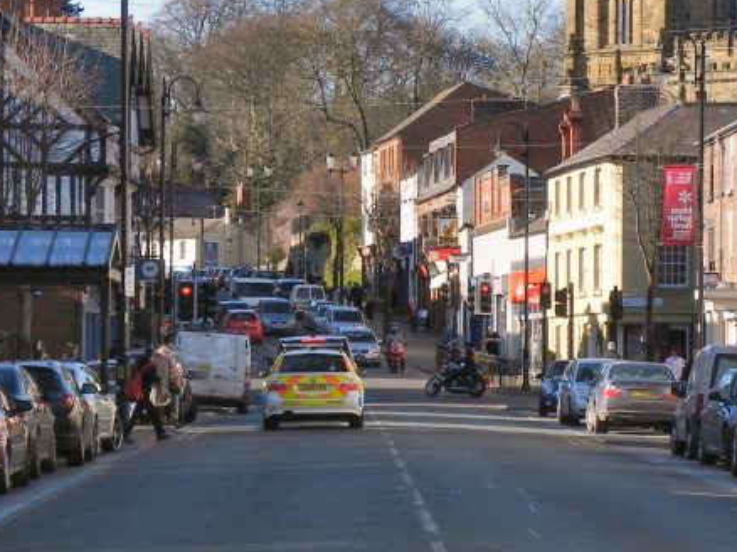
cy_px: 165
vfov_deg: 8.7
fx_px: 3639
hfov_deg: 11.6
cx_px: 273
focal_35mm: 171
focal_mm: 20.8
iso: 160
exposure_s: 1/280
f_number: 5.6
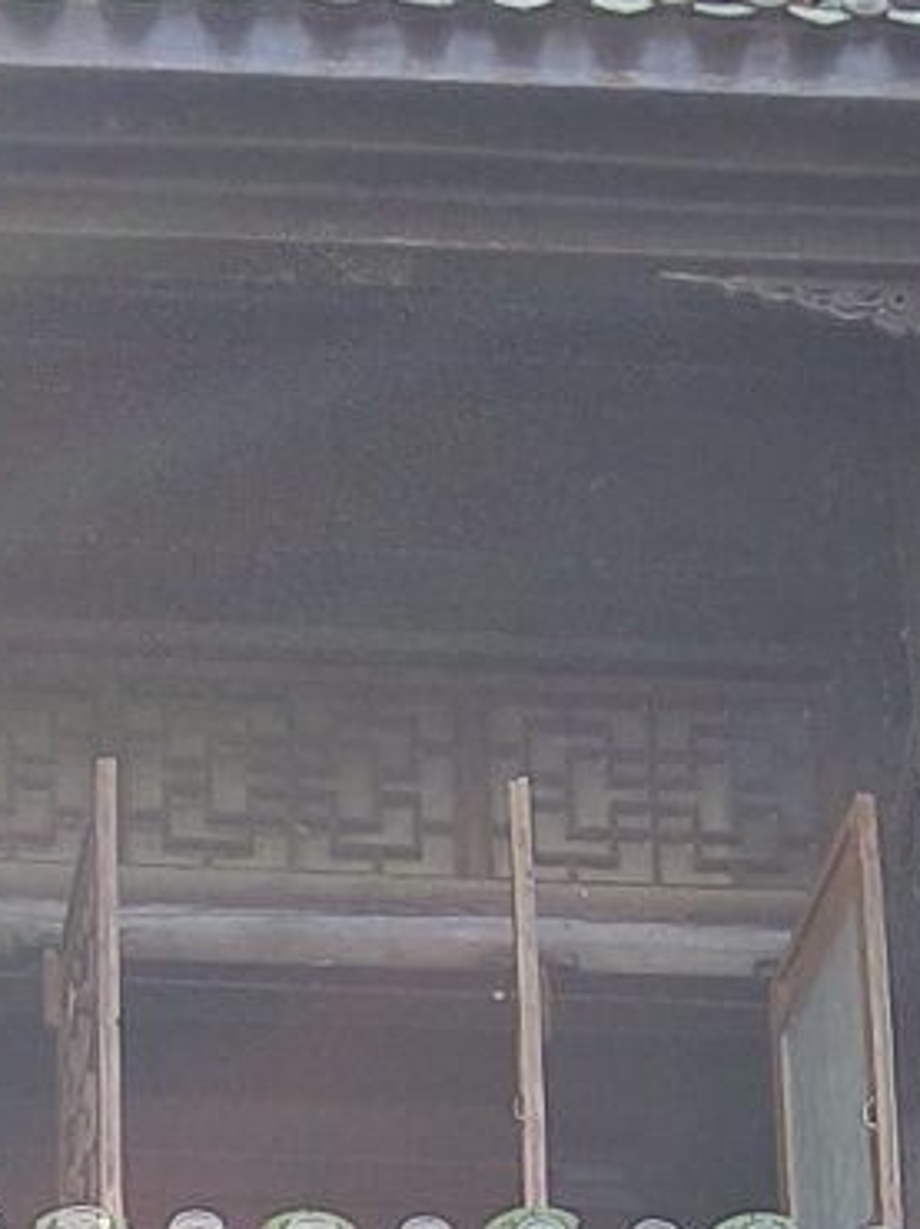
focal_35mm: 192
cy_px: 3200
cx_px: 325
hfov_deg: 7.7
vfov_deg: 9.0
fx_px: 6812
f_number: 1.79
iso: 50
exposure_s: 1/227
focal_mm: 4.84
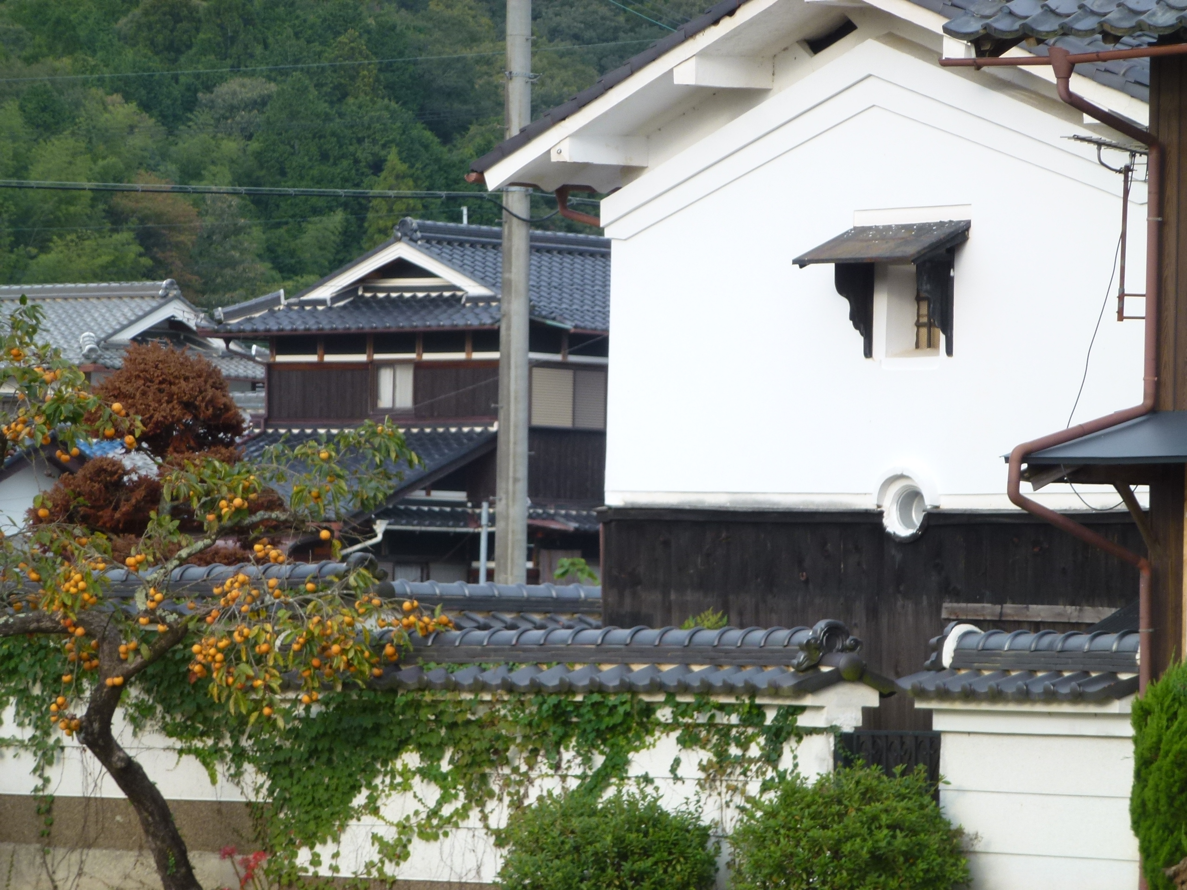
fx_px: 7338
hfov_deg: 9.2
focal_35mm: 214
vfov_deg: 6.9
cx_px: 594
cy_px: 445
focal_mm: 38.3
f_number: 5.5
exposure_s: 1/100
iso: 125
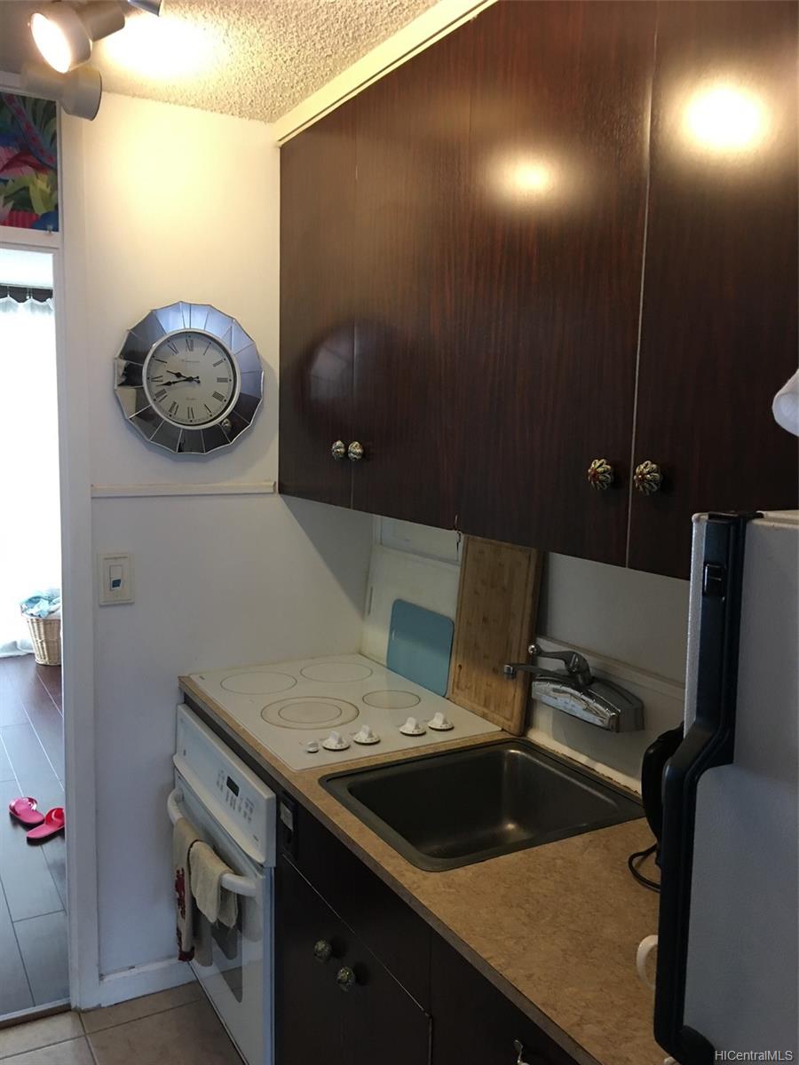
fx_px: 892
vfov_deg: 61.7
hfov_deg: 48.2
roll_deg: -2.1
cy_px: 532
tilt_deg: -4.4
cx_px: 400
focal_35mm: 29
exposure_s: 1/15
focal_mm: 4.15
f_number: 2.2
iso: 64
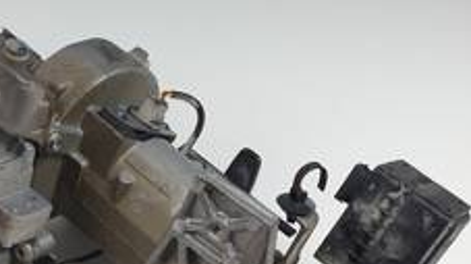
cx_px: 133
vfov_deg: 23.2
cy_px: 243
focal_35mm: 50
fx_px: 624
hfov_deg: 40.5
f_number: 2.4
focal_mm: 4.3
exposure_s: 1/158
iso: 50
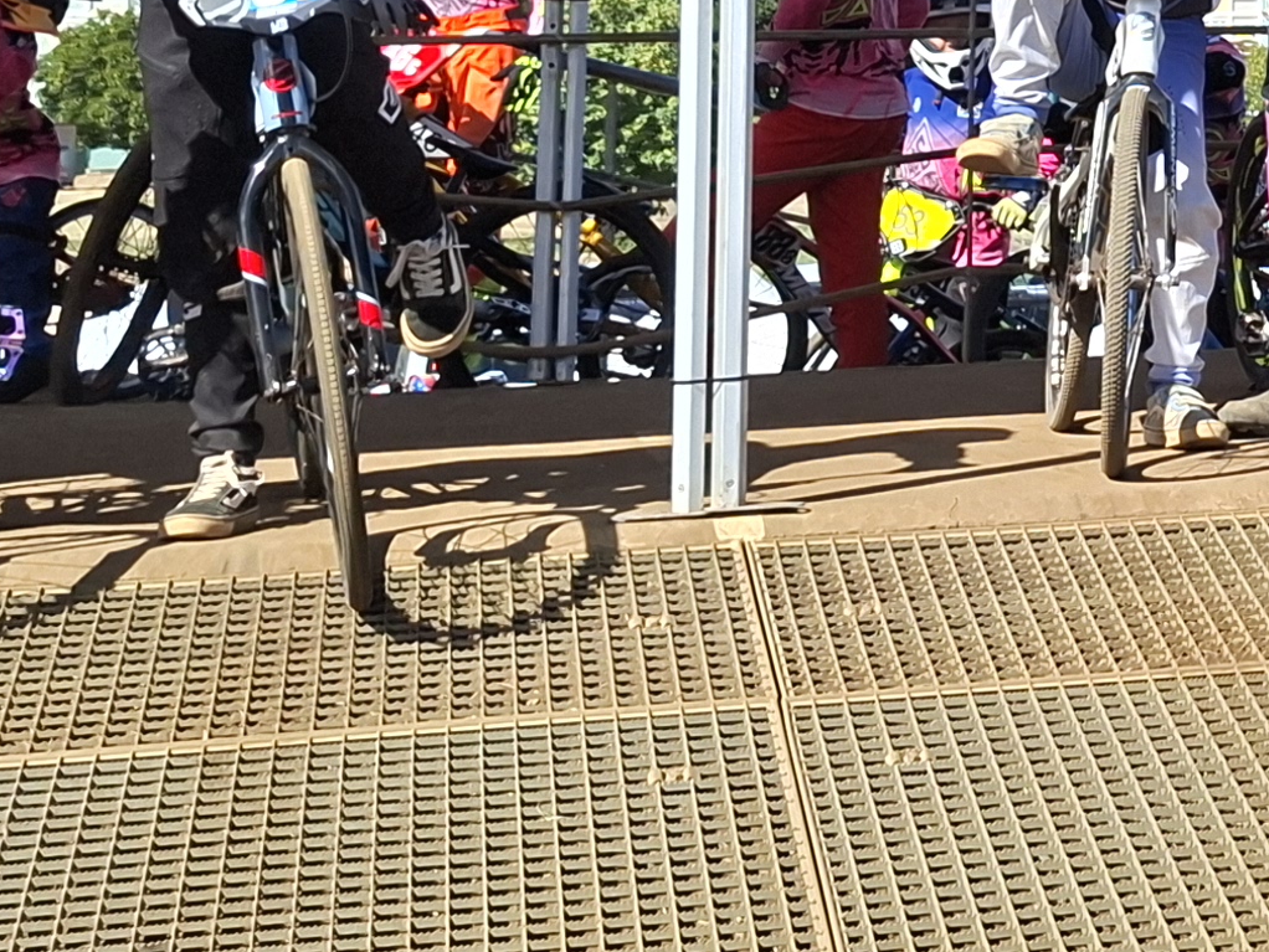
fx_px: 3300
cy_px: -267
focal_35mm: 90
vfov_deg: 15.7
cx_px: 1697
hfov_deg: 19.8
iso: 50
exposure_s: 1/1908
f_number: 1.8
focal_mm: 5.54
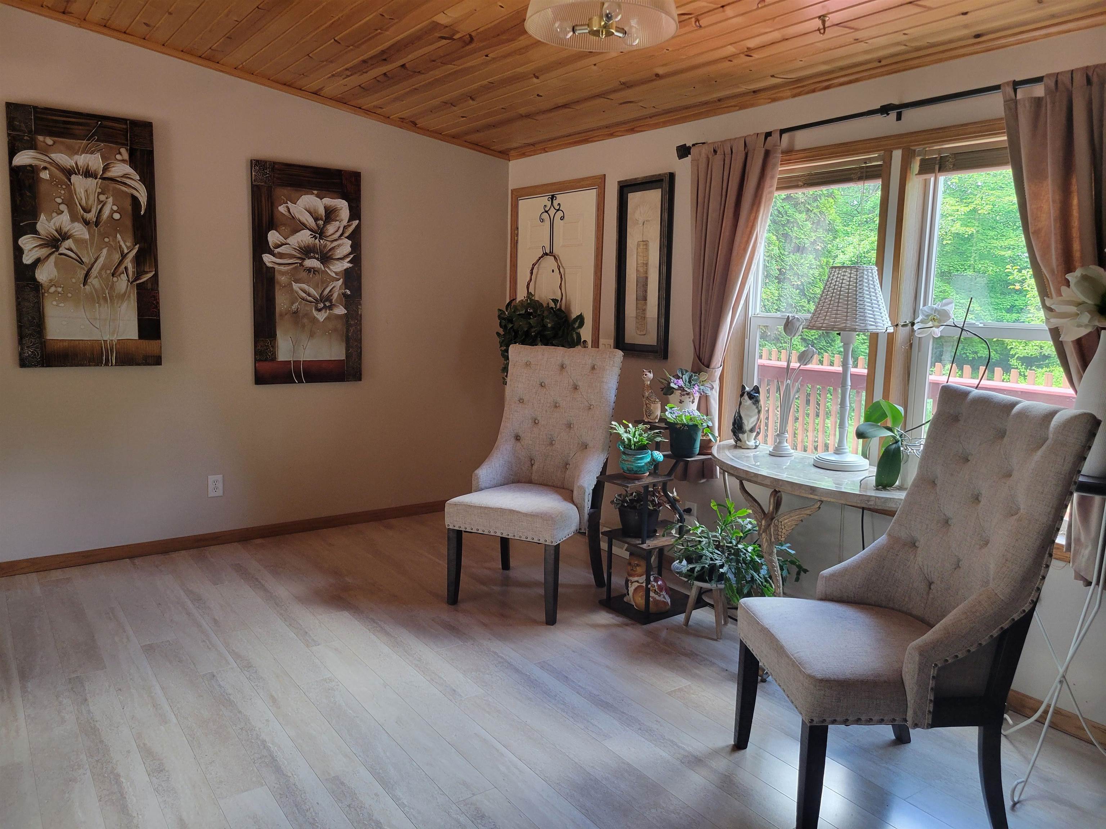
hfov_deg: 67.3
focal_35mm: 26
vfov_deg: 53.1
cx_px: 553
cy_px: 414
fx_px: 831
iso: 200
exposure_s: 1/60
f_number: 1.8
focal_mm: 5.4
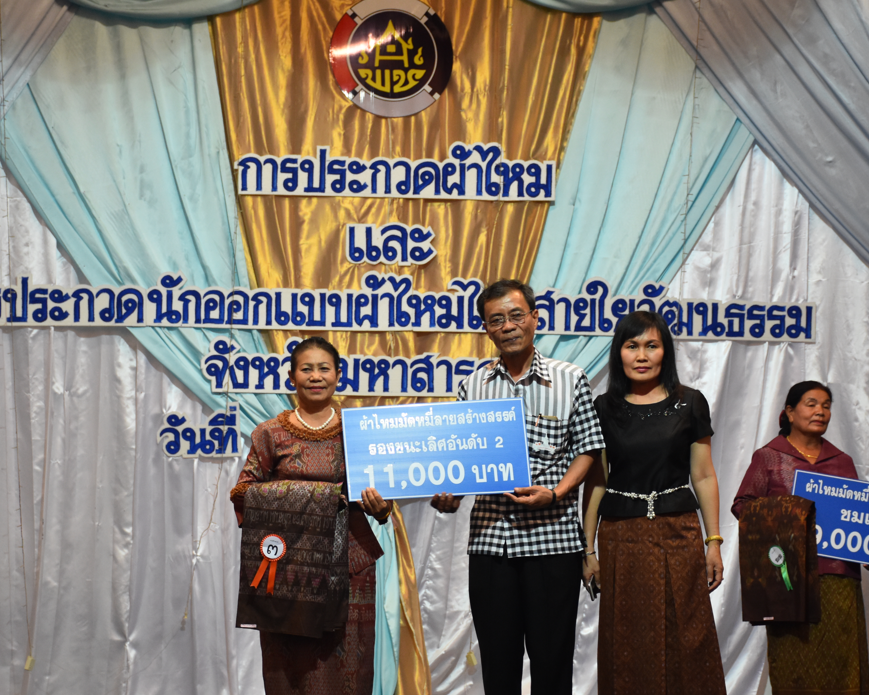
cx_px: 389
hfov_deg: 17.5
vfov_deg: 14.0
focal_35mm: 110
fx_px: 2829
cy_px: 409
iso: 1100
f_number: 4.8
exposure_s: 1/60
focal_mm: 52
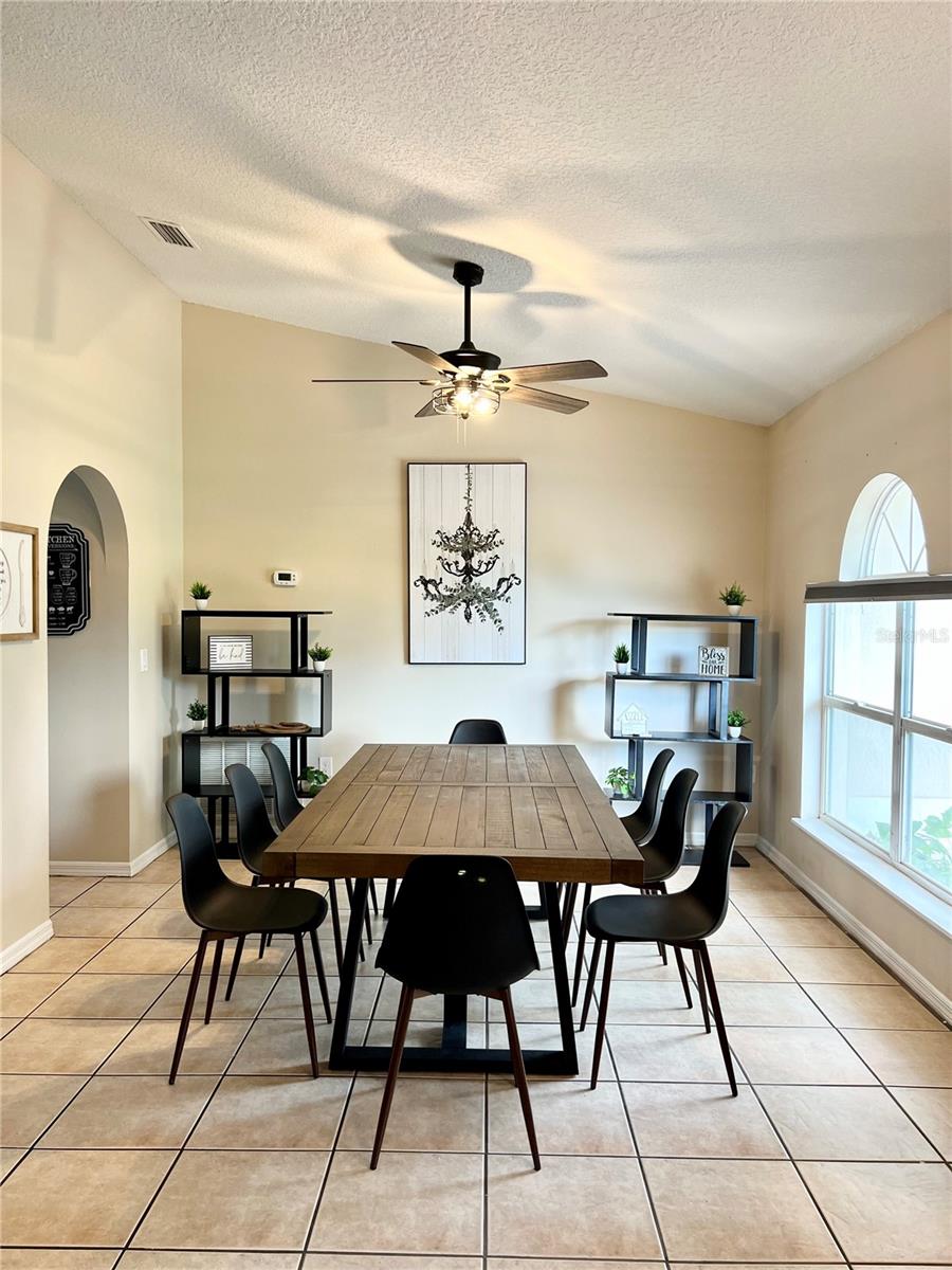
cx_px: 476
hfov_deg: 53.1
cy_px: 635
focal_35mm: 26
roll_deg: -0.7
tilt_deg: -2.1
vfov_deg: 67.3
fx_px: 953
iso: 100
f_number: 1.5
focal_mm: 5.7
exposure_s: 1/60
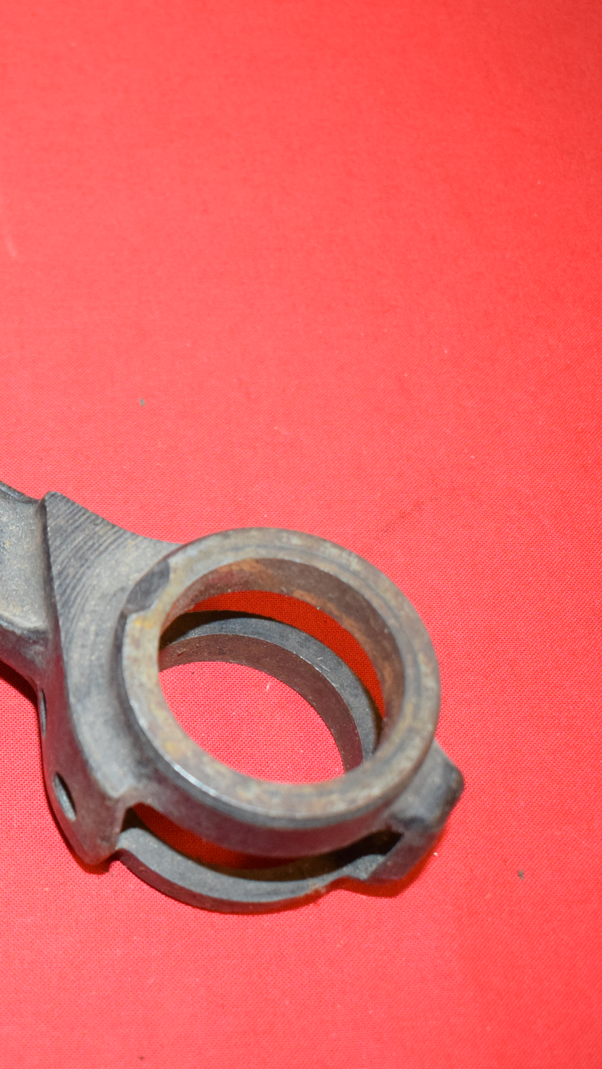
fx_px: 1697
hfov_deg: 18.7
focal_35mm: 60
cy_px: 540
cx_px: -187
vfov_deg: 35.0
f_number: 5
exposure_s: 1/125
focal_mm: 25
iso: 2000
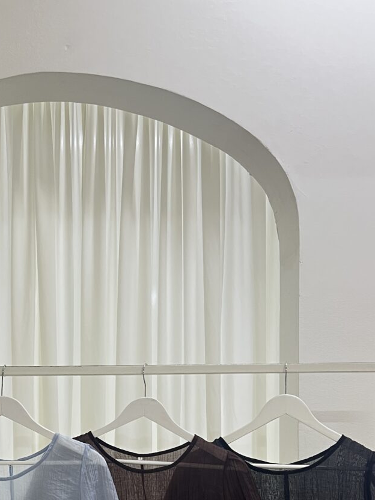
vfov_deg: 35.8
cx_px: 73
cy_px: 452
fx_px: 722
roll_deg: +0.7
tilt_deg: +0.2
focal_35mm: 50
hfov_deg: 28.5
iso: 160
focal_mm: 5.7
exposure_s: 1/50
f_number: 1.5
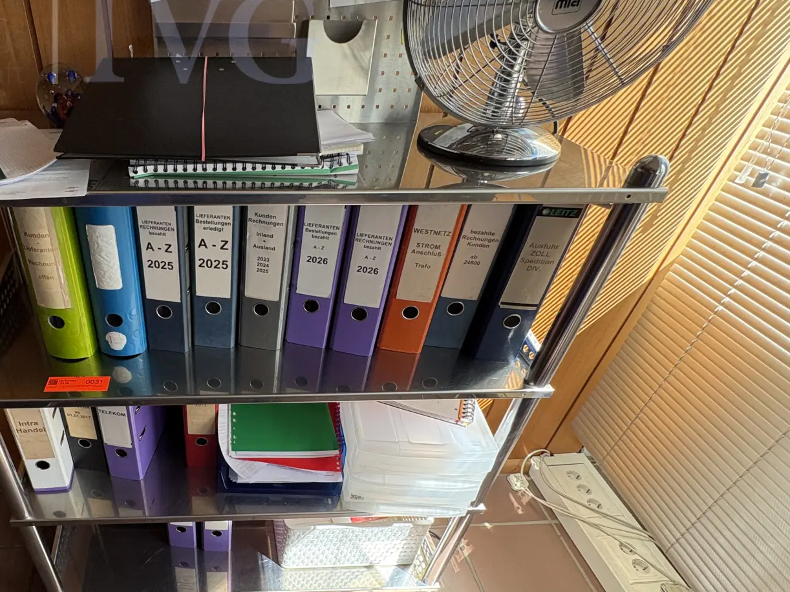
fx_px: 502
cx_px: 229
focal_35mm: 22
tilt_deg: -37.9
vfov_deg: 60.5
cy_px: 360
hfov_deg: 72.7
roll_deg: +0.6
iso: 200
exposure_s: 1/62
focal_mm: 2.22
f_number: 2.2
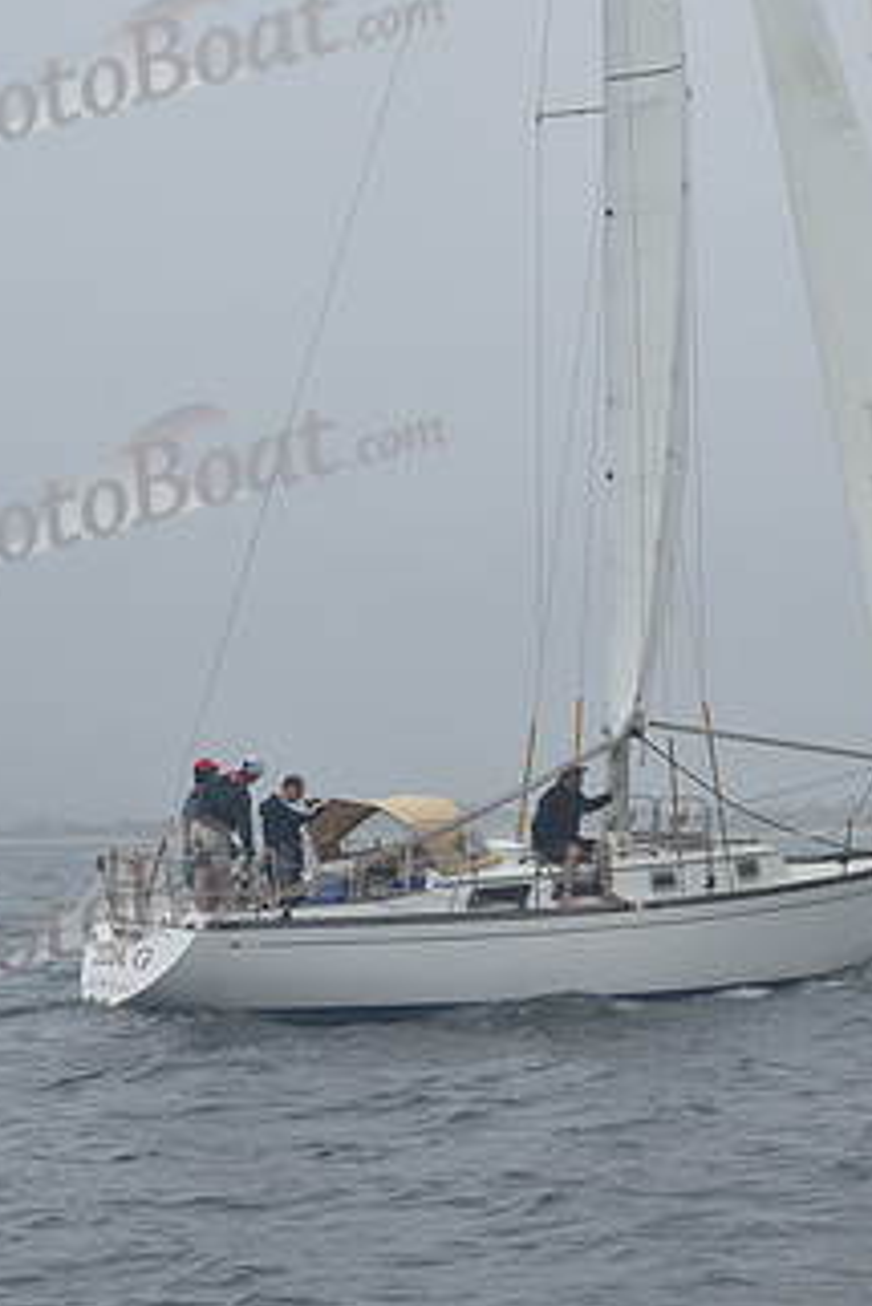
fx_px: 4573
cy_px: 223
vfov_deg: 16.1
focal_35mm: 126
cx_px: 655
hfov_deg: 10.9
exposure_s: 1/800
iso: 250
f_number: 11
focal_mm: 70
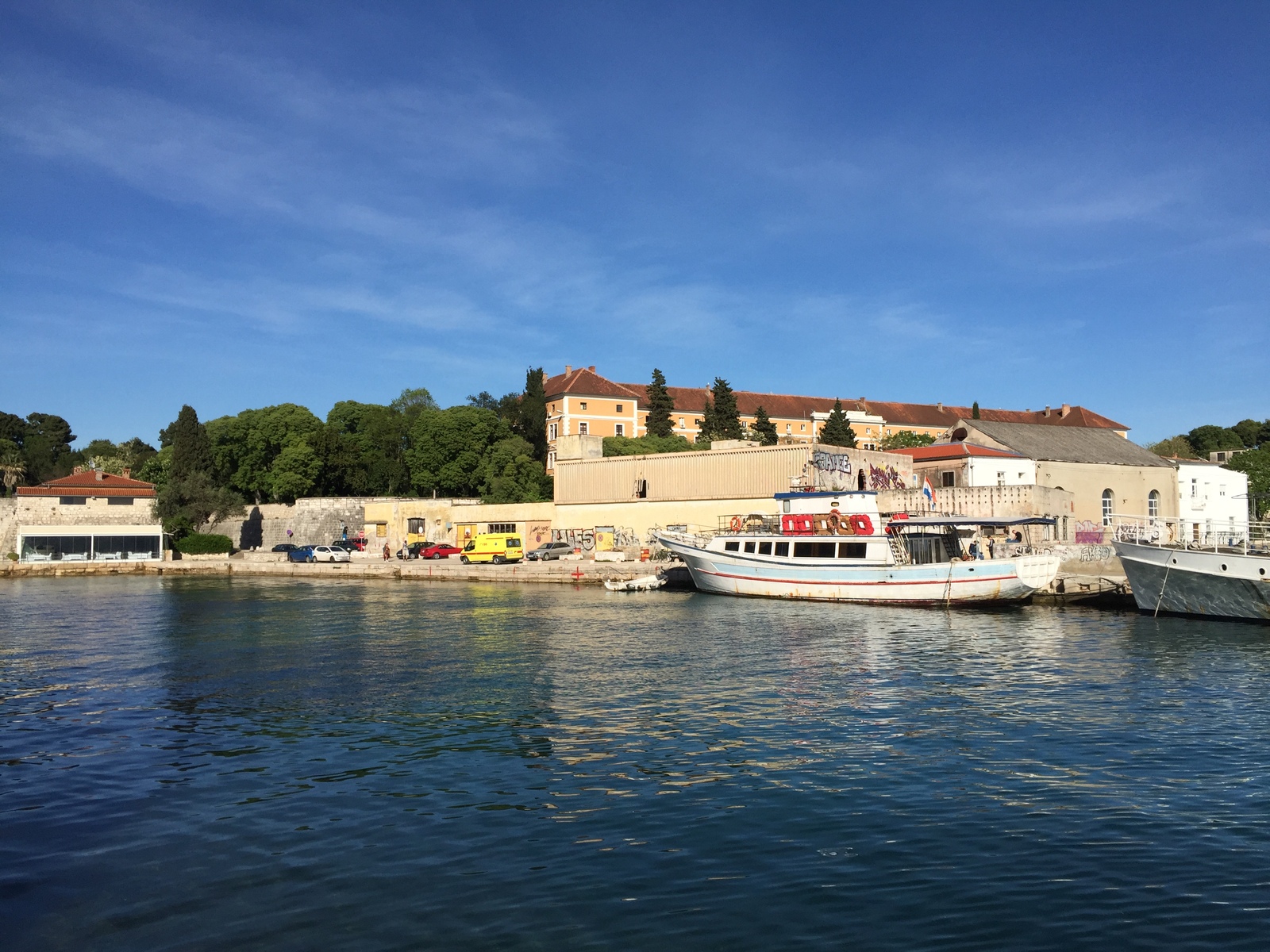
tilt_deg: +3.5
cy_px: 476
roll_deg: +0.4
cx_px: 635
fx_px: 1064
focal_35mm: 29
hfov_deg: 61.7
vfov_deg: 48.2
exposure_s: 1/3300
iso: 32
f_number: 2.2
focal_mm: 4.15
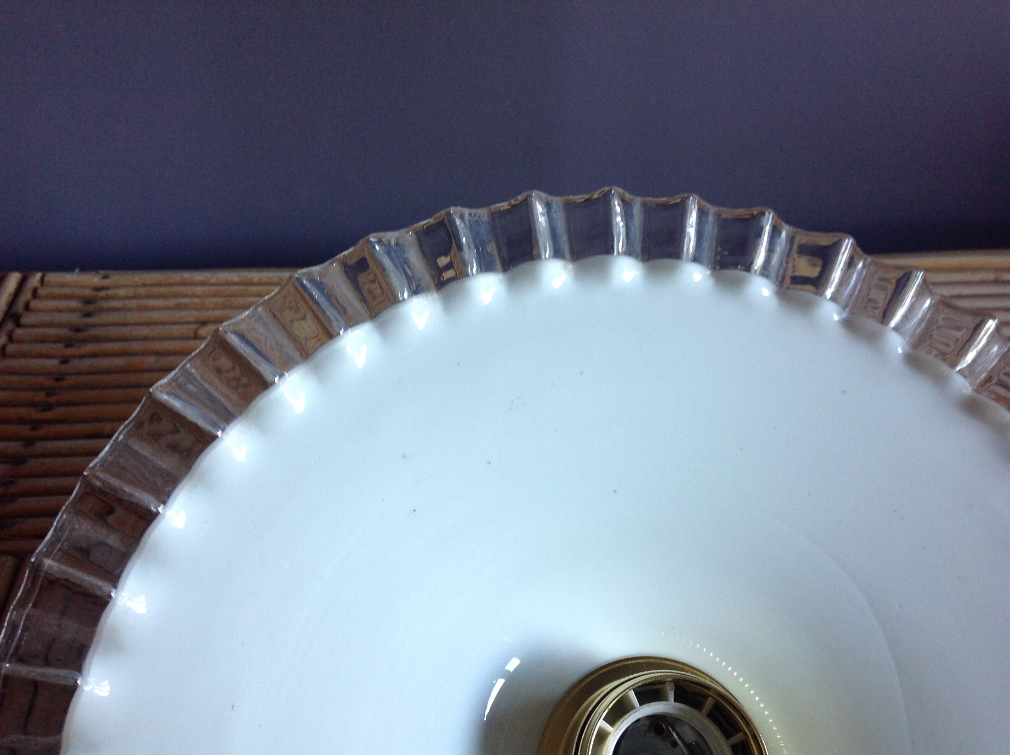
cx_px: 505
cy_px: 378
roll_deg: -1.0
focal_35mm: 35
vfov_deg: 40.6
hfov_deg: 52.7
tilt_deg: -38.1
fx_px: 1020
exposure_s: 1/15
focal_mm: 4.28
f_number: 2.4
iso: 100
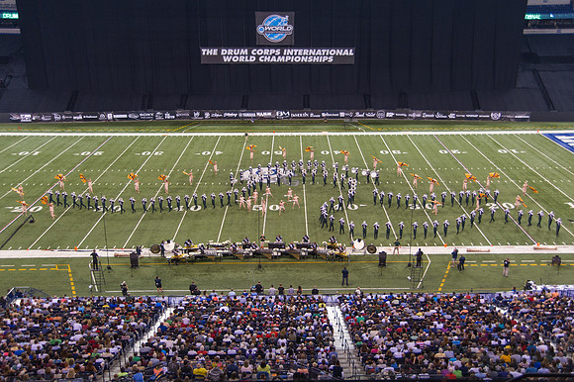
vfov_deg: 33.1
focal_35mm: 40
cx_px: 309
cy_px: 191
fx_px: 642
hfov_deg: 48.1
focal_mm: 34
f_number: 4
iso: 640
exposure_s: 1/200
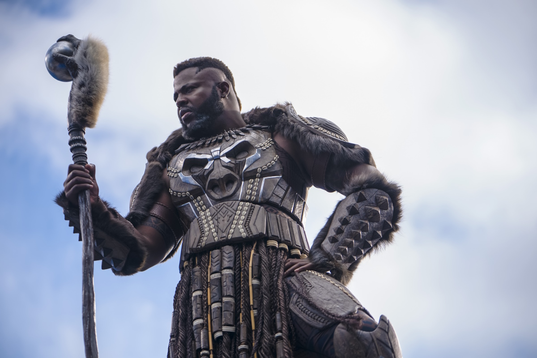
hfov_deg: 20.2
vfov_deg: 13.6
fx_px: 1506
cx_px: 268
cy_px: 179
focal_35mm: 101
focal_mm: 101
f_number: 2.8
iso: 50
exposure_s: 1/640
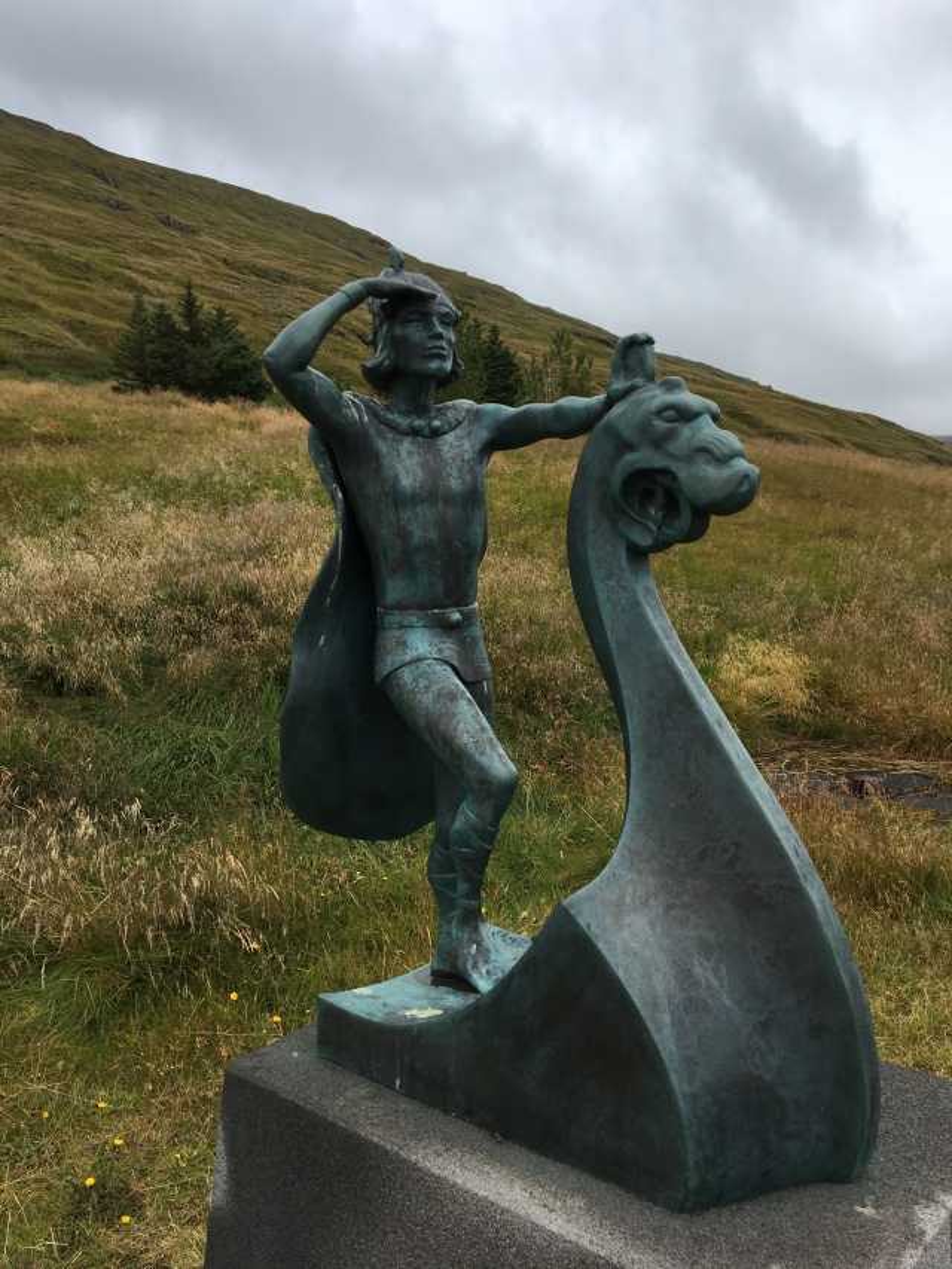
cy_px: 634
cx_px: 476
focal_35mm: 29
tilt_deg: -5.4
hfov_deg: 48.2
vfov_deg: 61.7
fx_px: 1063
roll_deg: +2.1
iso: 25
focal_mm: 4.15
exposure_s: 1/746
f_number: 2.2
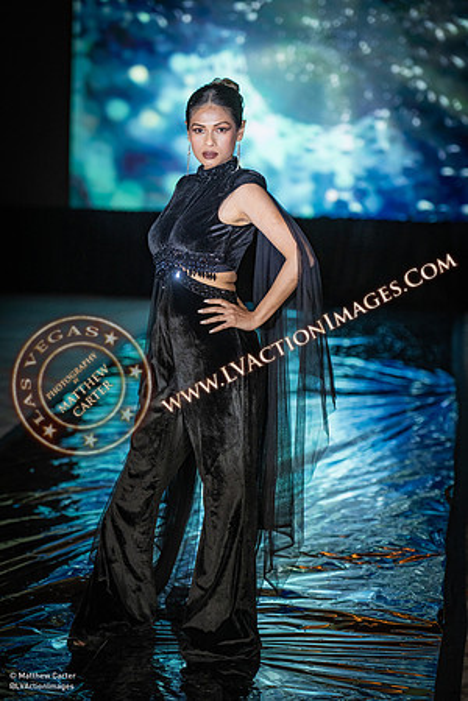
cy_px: 350
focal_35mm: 116
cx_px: 234
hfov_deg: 11.8
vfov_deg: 17.6
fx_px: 2262
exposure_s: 1/640
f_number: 2.8
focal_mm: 116
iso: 1600
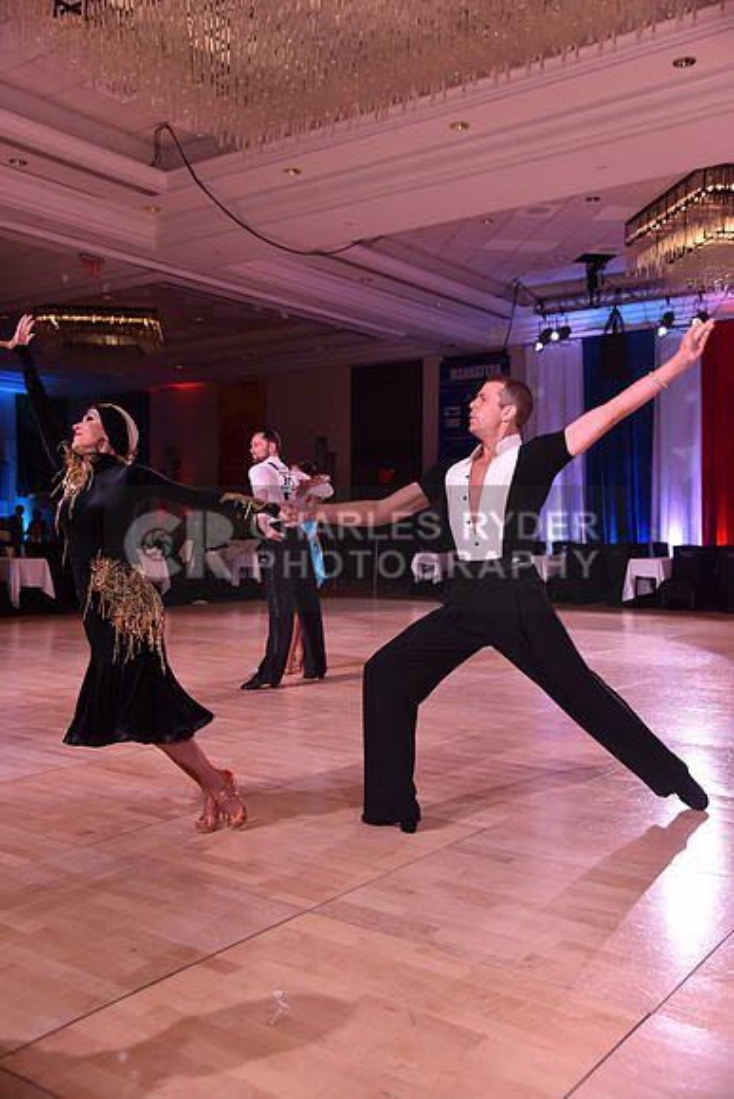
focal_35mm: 34
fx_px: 1039
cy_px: 550
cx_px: 367
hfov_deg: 38.9
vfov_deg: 55.8
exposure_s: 1/250
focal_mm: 34
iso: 1250
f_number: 4.5
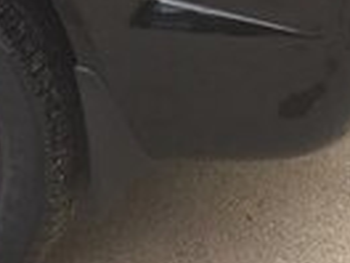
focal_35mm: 145
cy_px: -270
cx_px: -310
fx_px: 1466
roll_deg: +1.5
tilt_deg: -11.0
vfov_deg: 9.5
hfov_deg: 12.3
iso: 32
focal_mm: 4.15
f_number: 2.2
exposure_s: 1/100
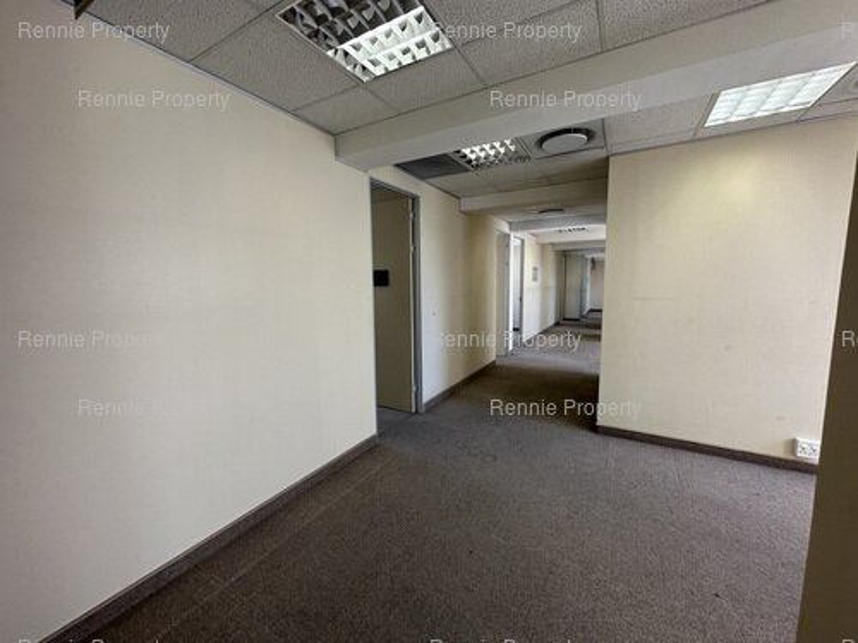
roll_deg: +1.7
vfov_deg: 85.7
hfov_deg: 102.1
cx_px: 429
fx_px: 347
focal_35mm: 14
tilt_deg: -4.5
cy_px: 322
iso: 80
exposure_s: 1/100
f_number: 2.2
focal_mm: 2.22
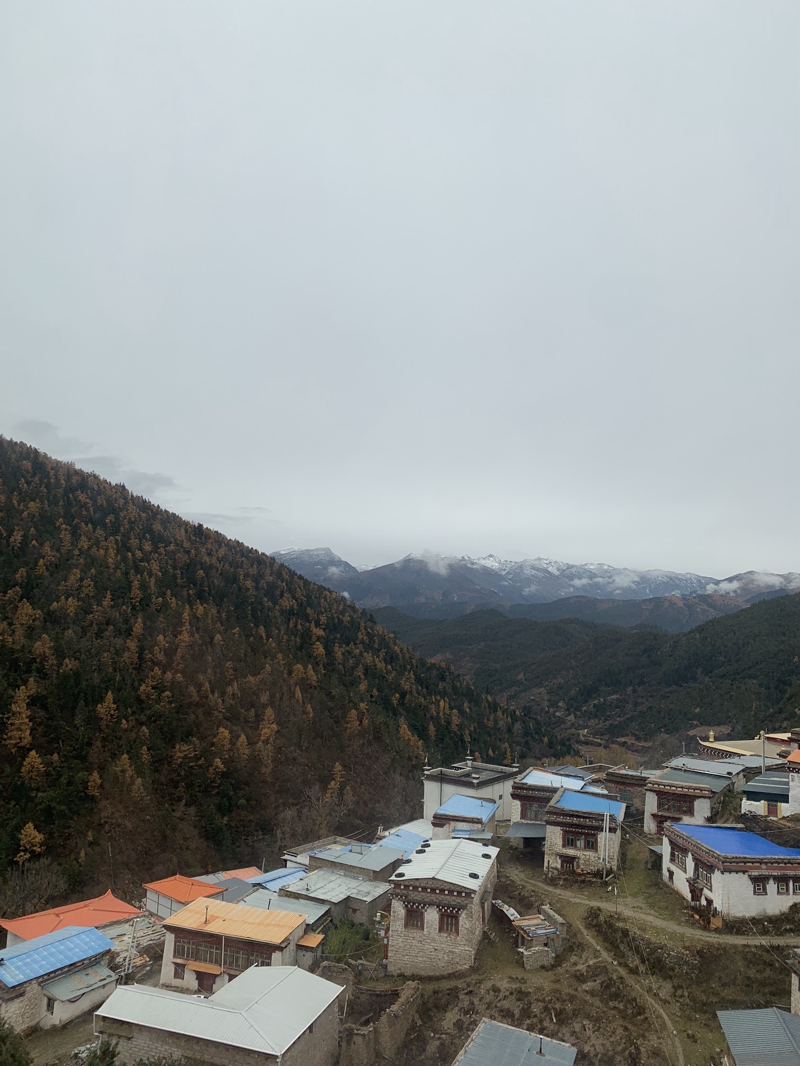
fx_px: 801
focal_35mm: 26
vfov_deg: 67.3
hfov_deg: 53.1
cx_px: 400
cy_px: 533
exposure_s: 1/375
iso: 25
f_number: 1.8
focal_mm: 4.25
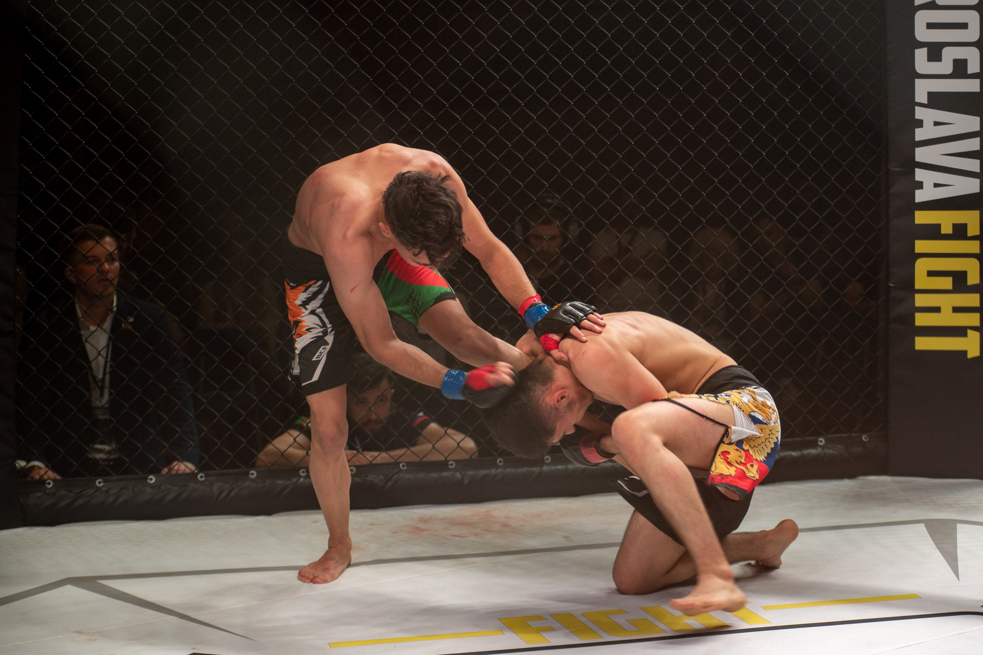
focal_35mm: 88
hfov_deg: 23.1
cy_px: 329
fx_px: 2405
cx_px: 519
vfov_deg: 15.5
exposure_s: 1/320
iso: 450
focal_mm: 80
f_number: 4
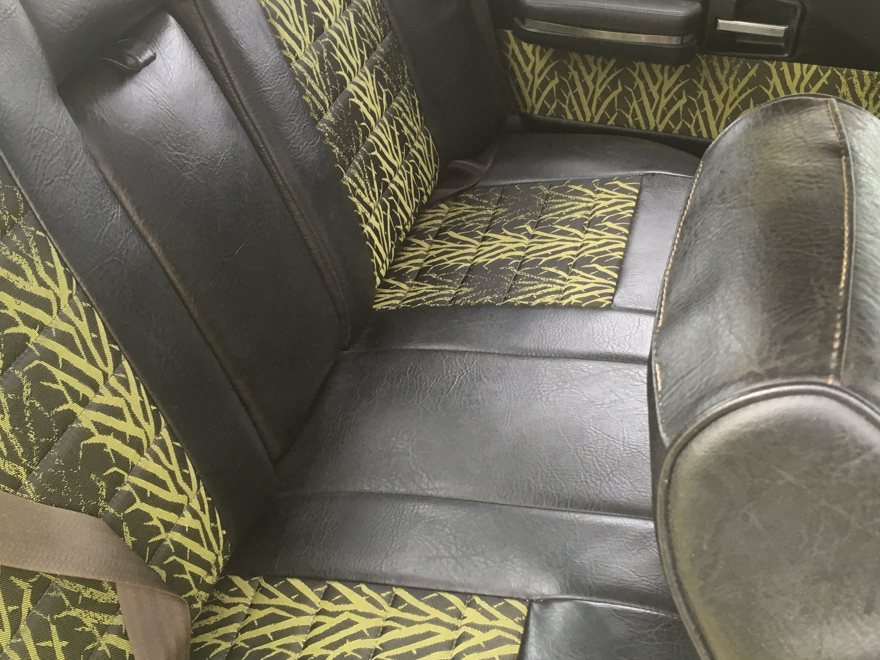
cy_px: 284
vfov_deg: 34.3
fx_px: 1068
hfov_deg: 44.8
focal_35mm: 42
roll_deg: -8.3
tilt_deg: -36.2
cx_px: 471
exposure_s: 1/33
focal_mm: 4.15
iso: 50
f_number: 2.2
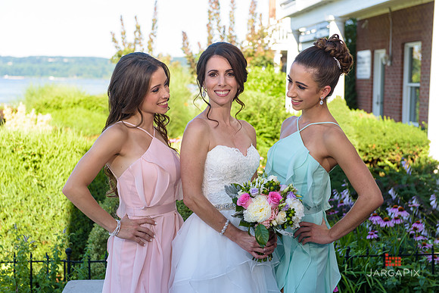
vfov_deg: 21.9
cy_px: 146
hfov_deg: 32.4
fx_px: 756
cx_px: 220
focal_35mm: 62
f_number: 4
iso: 200
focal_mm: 62
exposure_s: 1/250
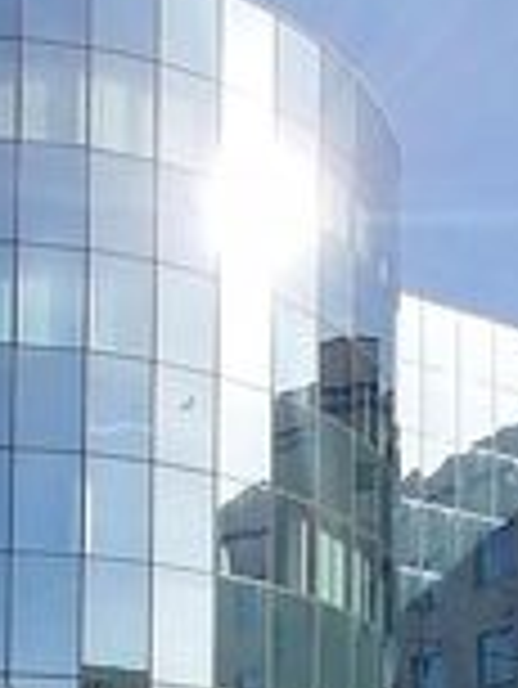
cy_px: 911
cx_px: 351
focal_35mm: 77
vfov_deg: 22.5
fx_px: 1534
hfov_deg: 19.1
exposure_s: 1/1443
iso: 50
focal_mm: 1.78
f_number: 2.4
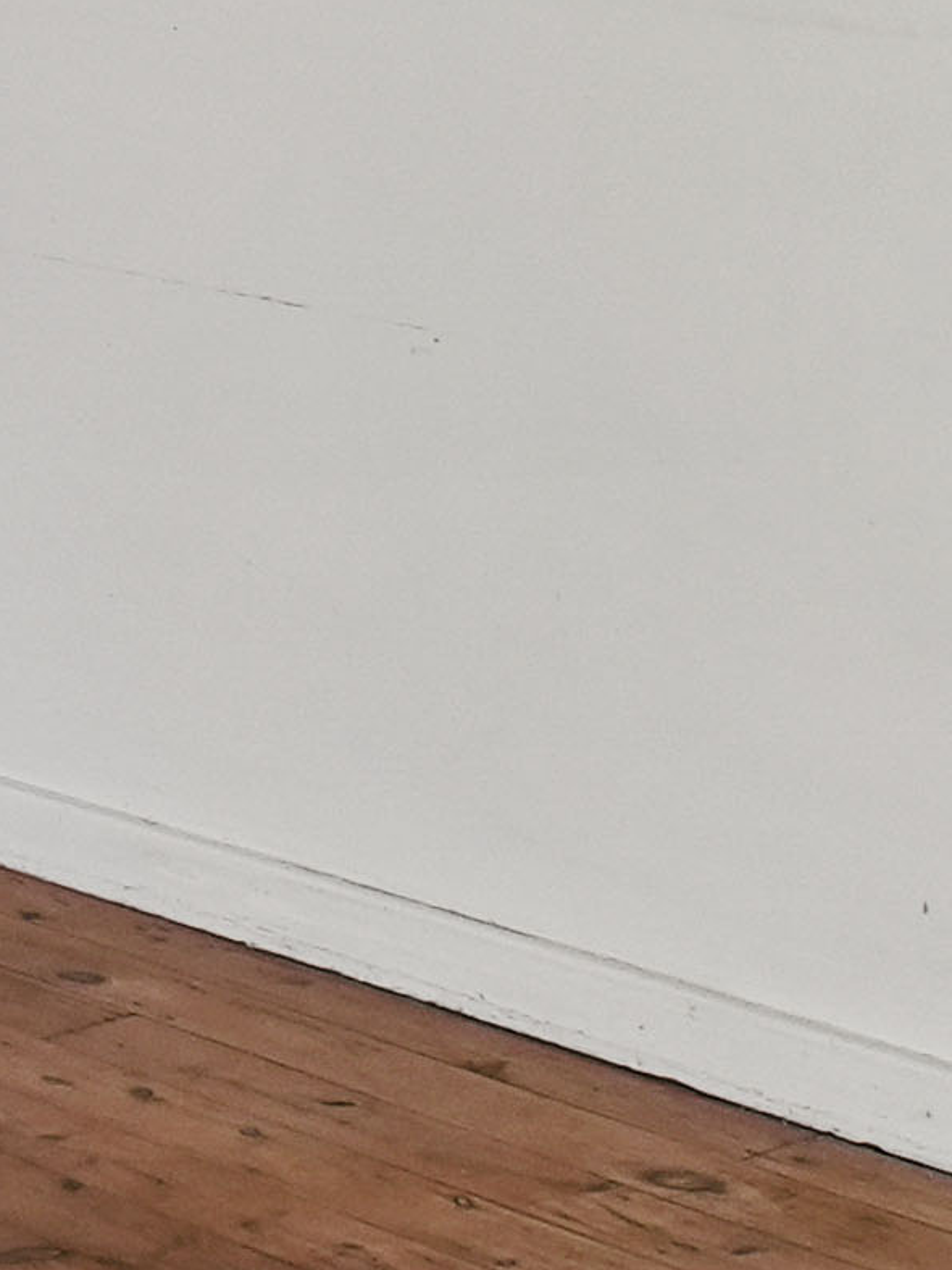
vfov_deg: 15.3
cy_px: -173
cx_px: -1010
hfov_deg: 10.8
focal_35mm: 125
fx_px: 4577
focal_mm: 11
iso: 640
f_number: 9
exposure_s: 1/30
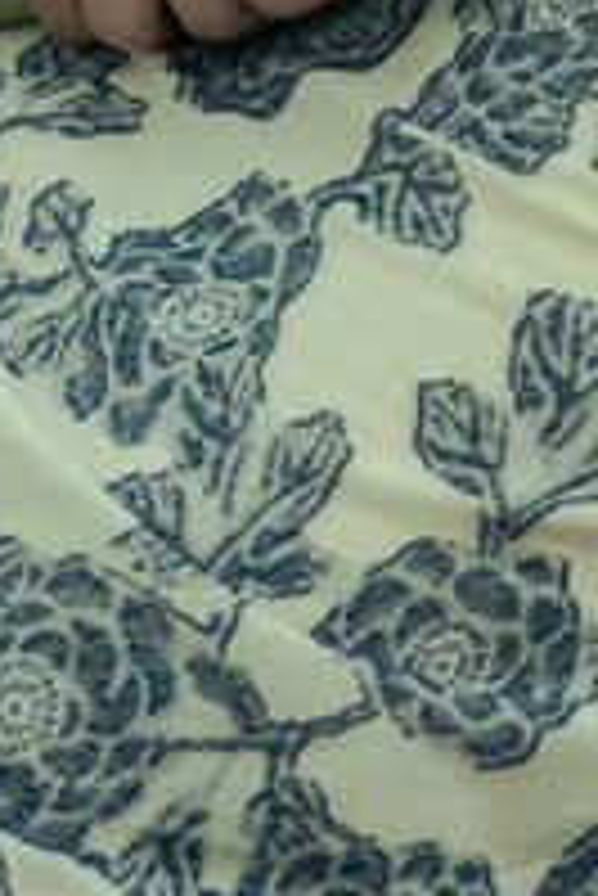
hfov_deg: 2.5
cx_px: 585
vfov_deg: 3.6
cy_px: -2222
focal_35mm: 553
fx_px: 13754
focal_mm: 70
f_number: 2.8
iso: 640
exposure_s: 1/1600
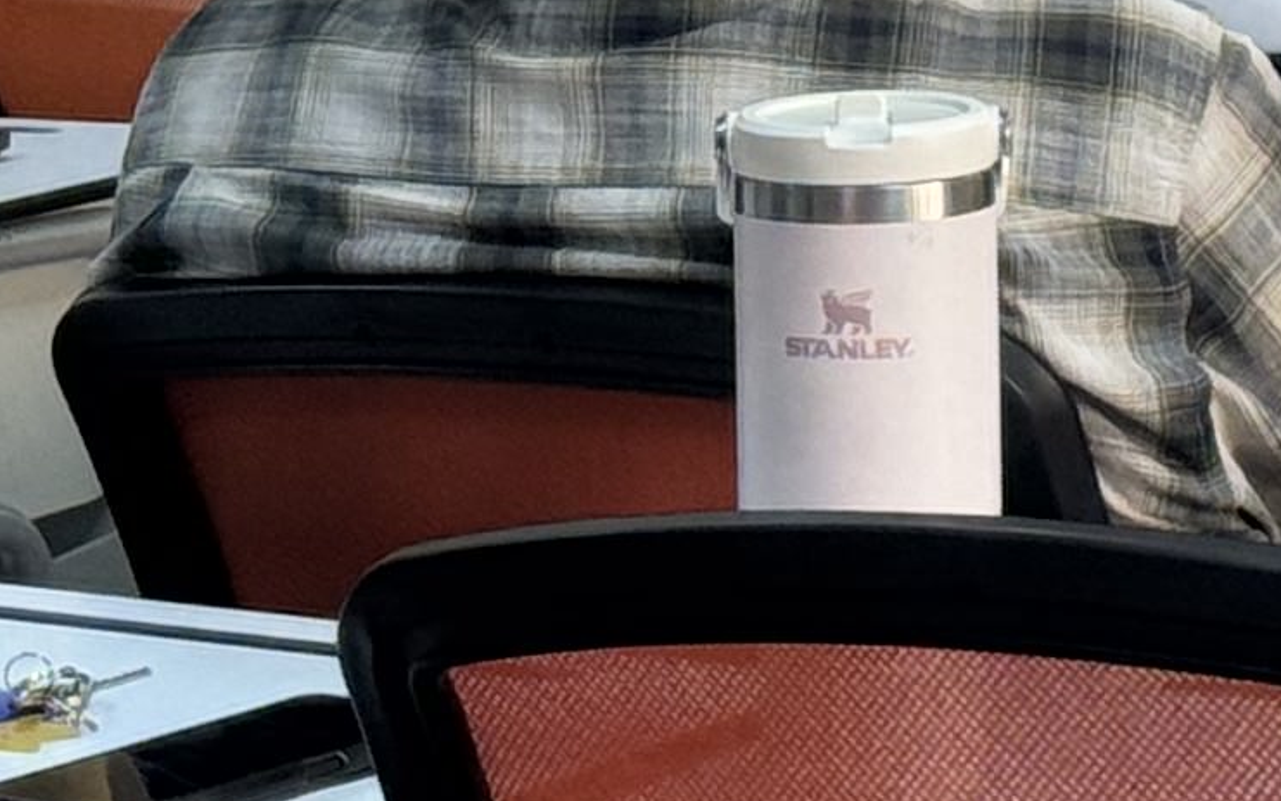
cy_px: -381
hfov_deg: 7.5
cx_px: 1879
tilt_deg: -3.5
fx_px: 9670
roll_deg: -0.9
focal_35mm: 277
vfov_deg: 4.7
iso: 80
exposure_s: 1/50
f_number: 1.78
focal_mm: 6.76
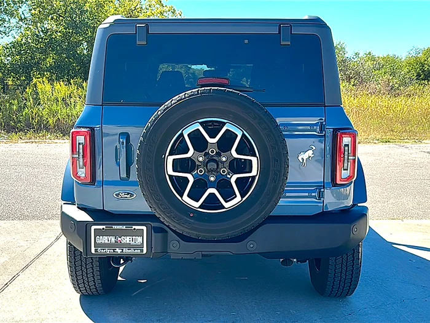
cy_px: 162
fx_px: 472
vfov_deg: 37.7
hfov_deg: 49.0
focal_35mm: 38
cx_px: 215
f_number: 1.78
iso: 80
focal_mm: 6.86
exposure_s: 1/2481
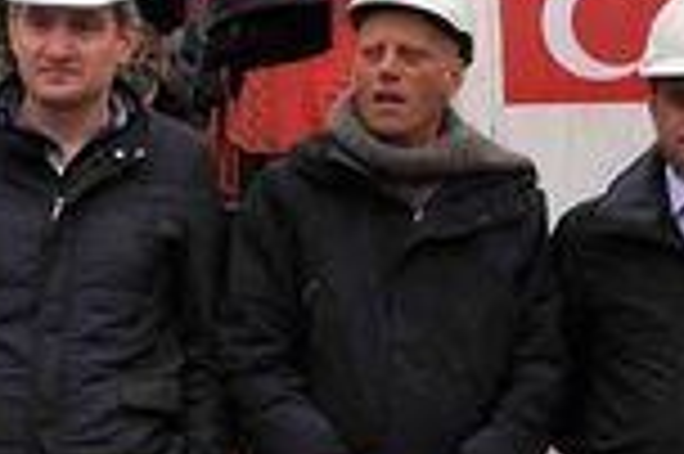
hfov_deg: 7.8
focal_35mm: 261
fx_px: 4954
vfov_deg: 5.2
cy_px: -434
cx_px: 981
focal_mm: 22
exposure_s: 1/250
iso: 200
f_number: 8
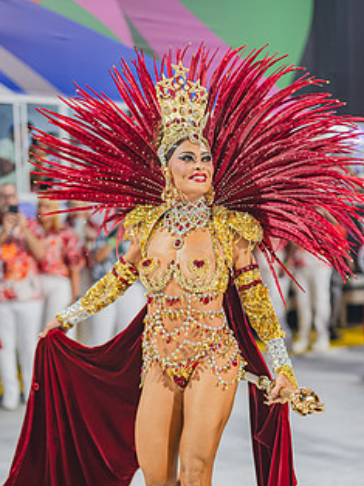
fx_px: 969
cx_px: 186
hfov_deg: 21.3
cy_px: 333
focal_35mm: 69
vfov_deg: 28.0
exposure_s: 1/400
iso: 800
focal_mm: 50
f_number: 1.2
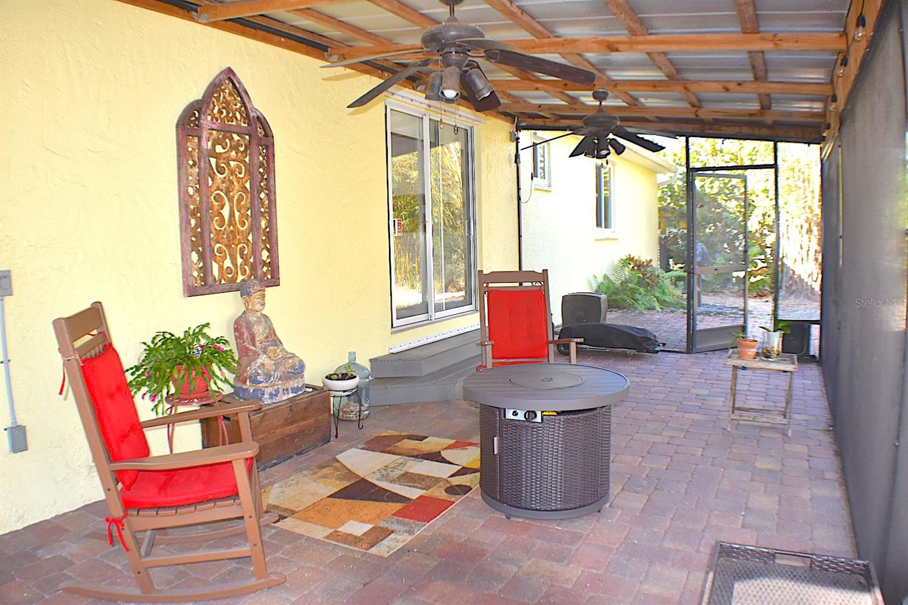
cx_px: 454
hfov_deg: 57.2
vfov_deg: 40.0
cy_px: 302
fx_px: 832
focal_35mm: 33
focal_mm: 22
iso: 560
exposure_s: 1/200
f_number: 5
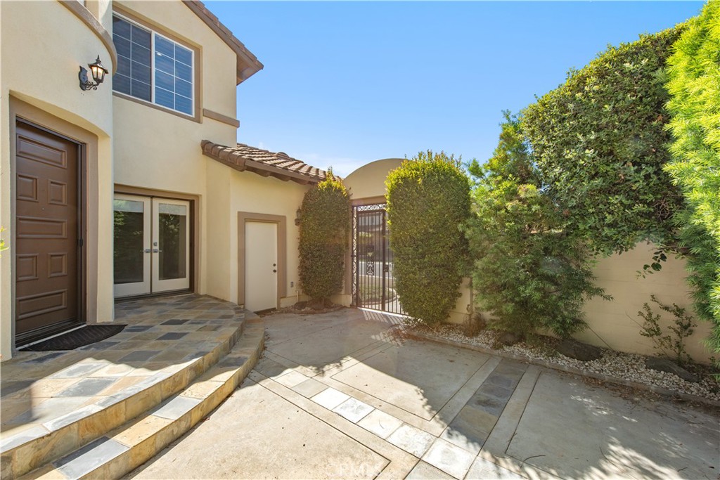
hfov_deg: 104.2
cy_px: 240
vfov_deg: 81.2
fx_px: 280
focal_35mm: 14
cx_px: 360
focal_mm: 14
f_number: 9
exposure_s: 1/320
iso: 200
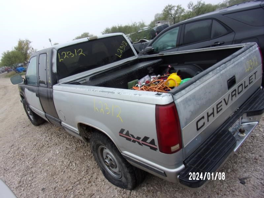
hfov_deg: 71.6
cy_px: 99
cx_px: 132
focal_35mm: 24
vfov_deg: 56.8
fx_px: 183
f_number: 3.3
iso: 80
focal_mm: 4.3
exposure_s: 1/140
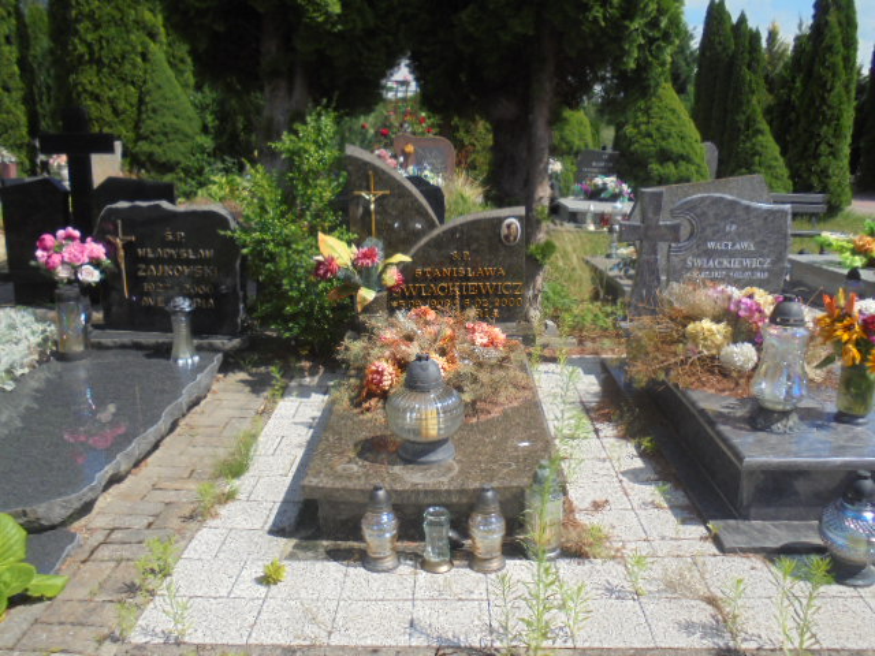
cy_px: 328
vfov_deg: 48.2
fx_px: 733
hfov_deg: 61.7
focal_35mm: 29
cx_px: 438
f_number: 3.7
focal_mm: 5.3
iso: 100
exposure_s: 1/800
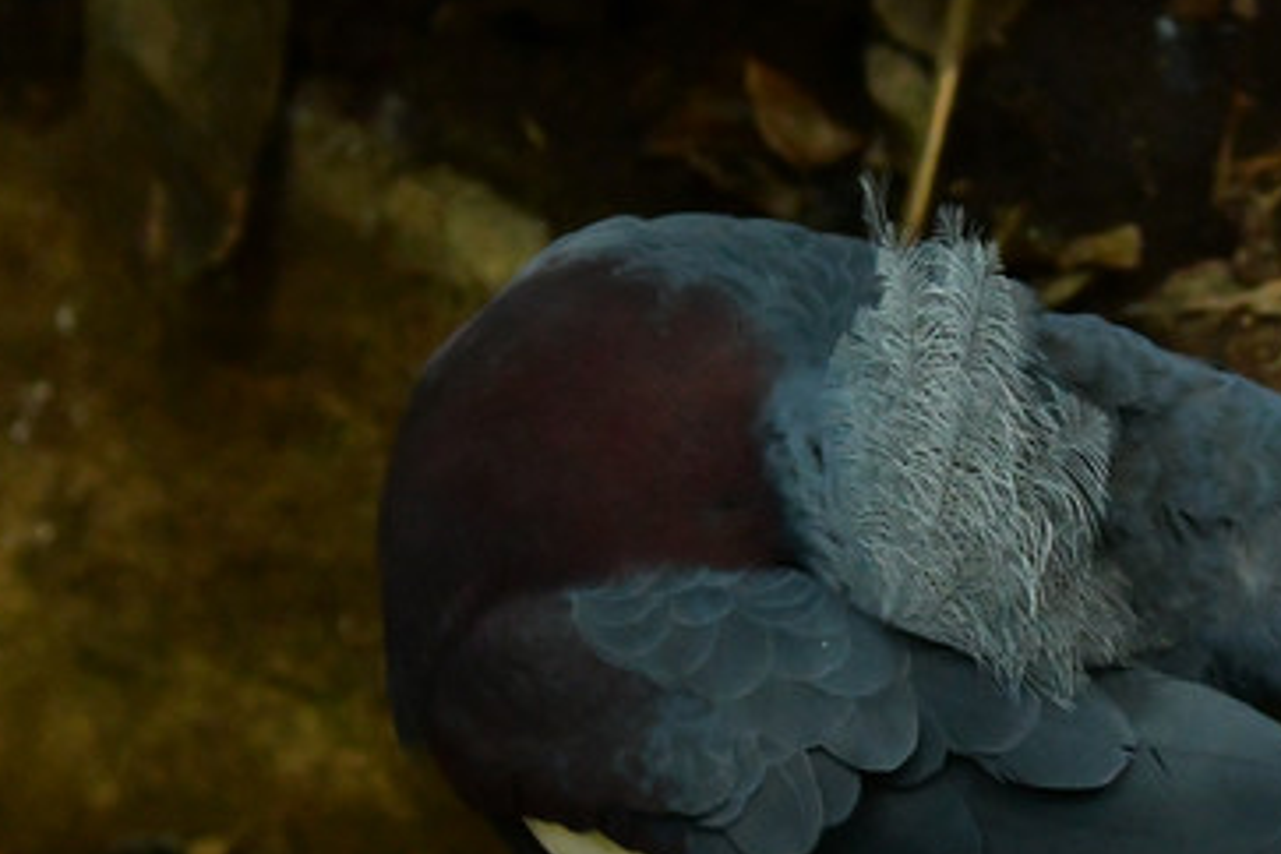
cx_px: 879
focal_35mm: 247
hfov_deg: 8.3
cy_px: 633
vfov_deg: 5.6
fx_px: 8788
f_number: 2.8
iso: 4000
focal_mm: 70
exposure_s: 1/1000
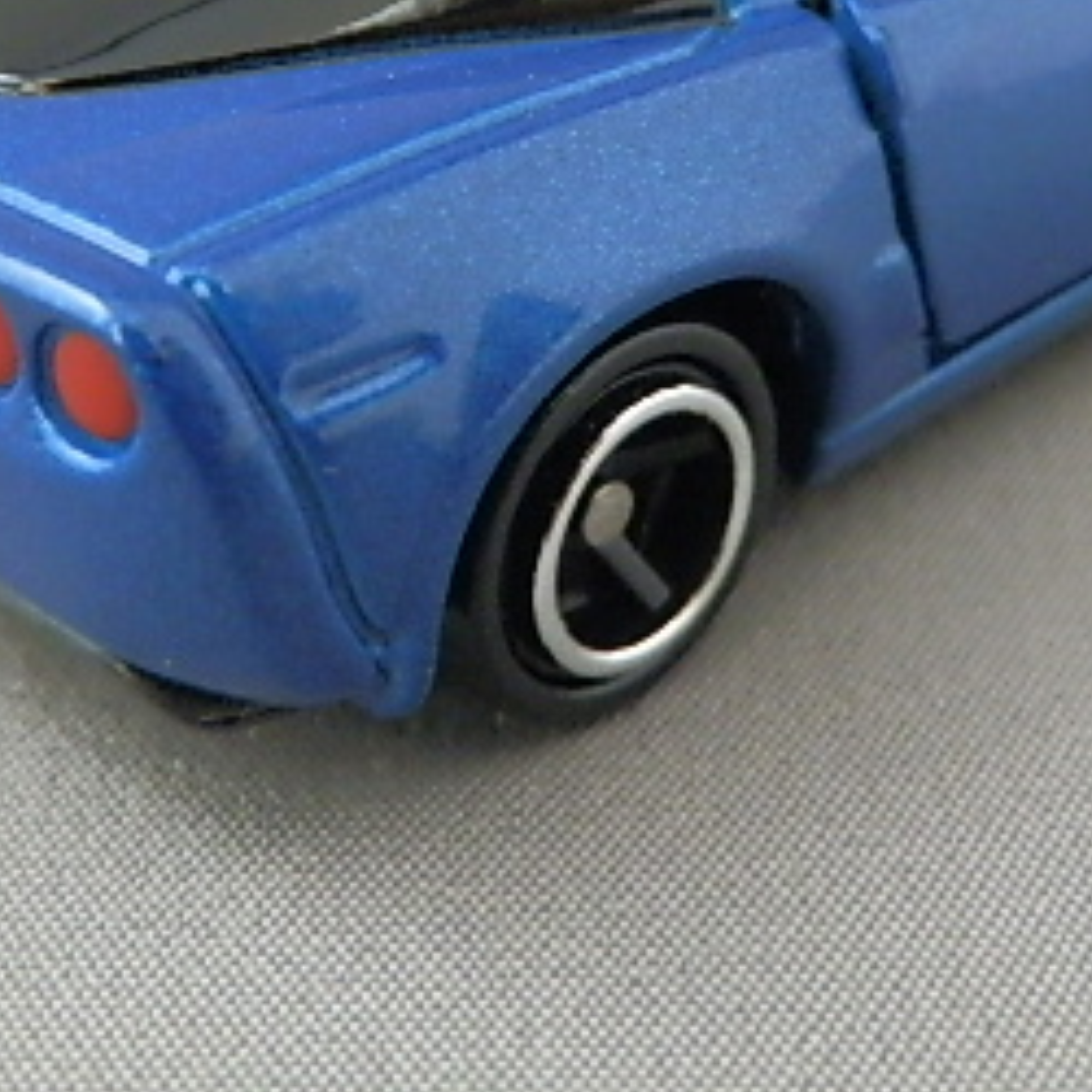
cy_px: 179
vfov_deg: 22.1
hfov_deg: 22.5
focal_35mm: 77
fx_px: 2748
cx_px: 546
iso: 250
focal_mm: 6.17
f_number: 3.5
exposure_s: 1/8
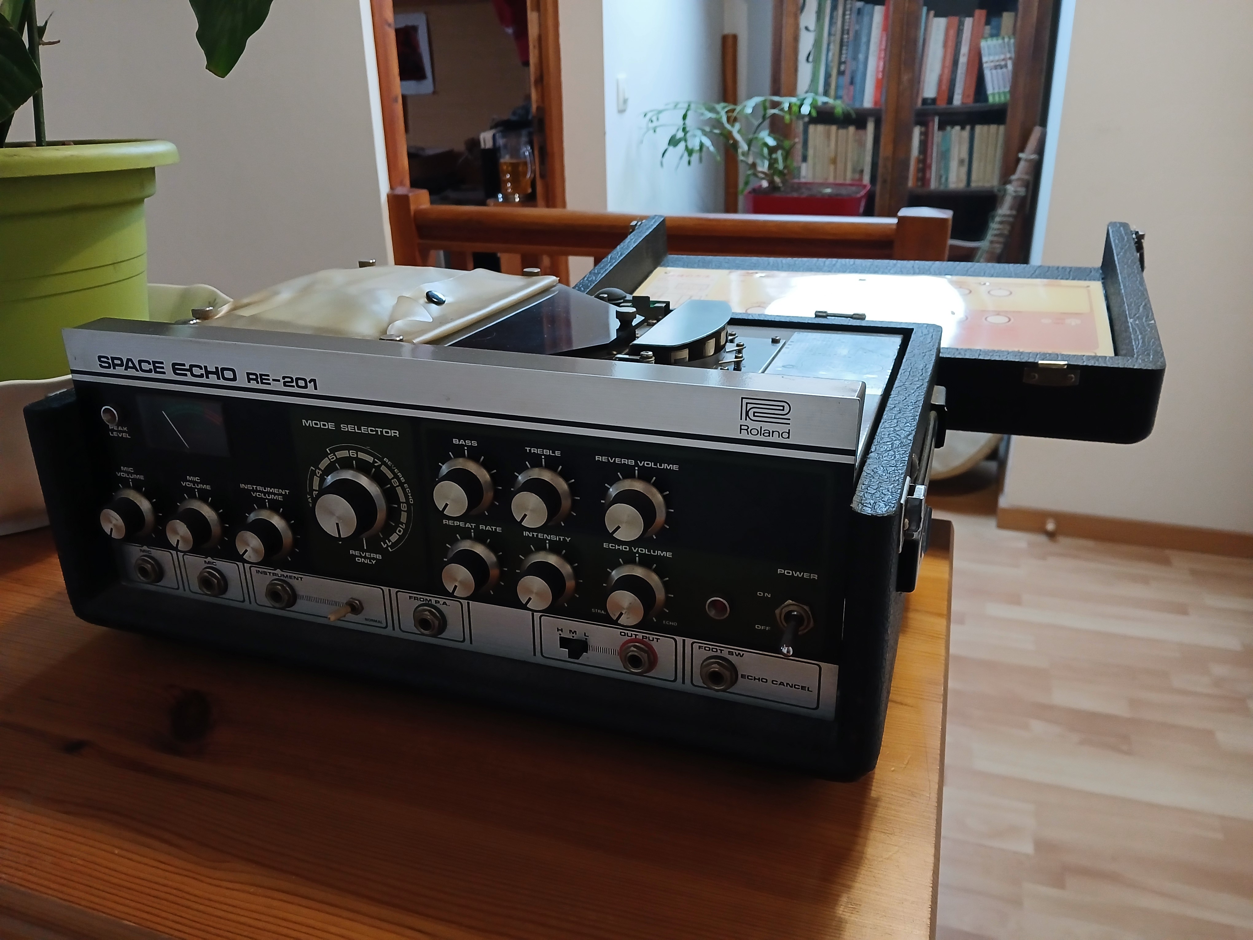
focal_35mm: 26
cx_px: 626
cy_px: 470
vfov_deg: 53.1
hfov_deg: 67.3
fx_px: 941
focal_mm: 3.98
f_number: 1.8
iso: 320
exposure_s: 1/25
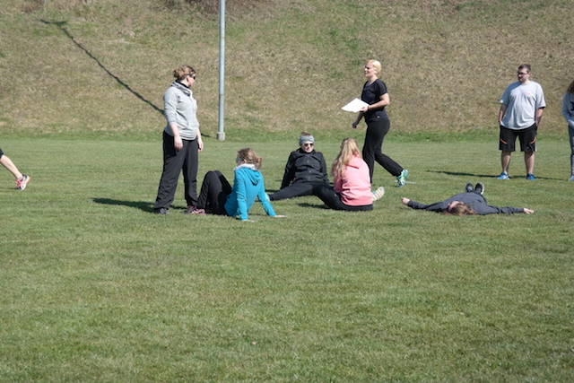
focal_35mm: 84
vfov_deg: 16.3
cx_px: 287
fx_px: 1340
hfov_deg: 24.2
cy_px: 192
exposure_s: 1/250
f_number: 5.6
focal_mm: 55
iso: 100
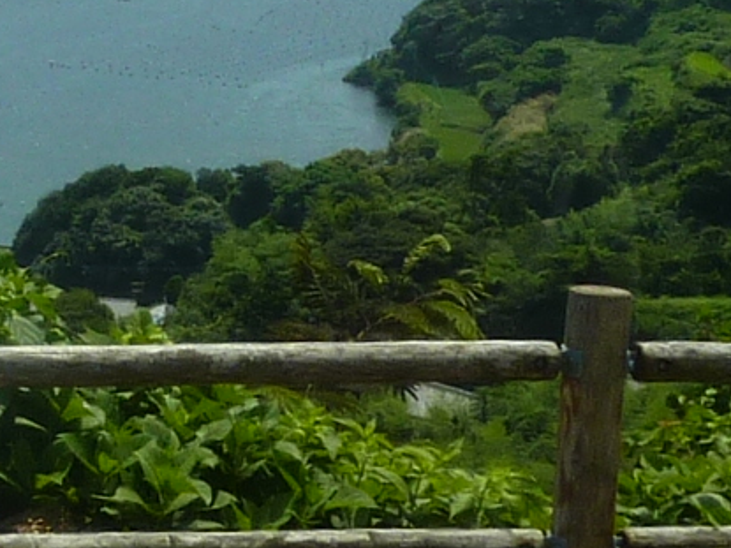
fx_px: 3336
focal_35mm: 158
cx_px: -167
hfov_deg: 12.2
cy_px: 60
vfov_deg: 9.4
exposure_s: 1/400
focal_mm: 4.1
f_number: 5
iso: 80
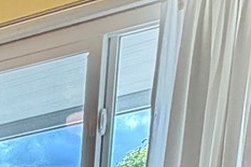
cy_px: 413
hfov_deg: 16.8
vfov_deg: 11.2
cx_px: -204
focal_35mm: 100
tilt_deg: -11.4
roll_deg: +0.3
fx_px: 697
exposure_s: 1/120
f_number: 2.2
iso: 250
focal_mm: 2.22
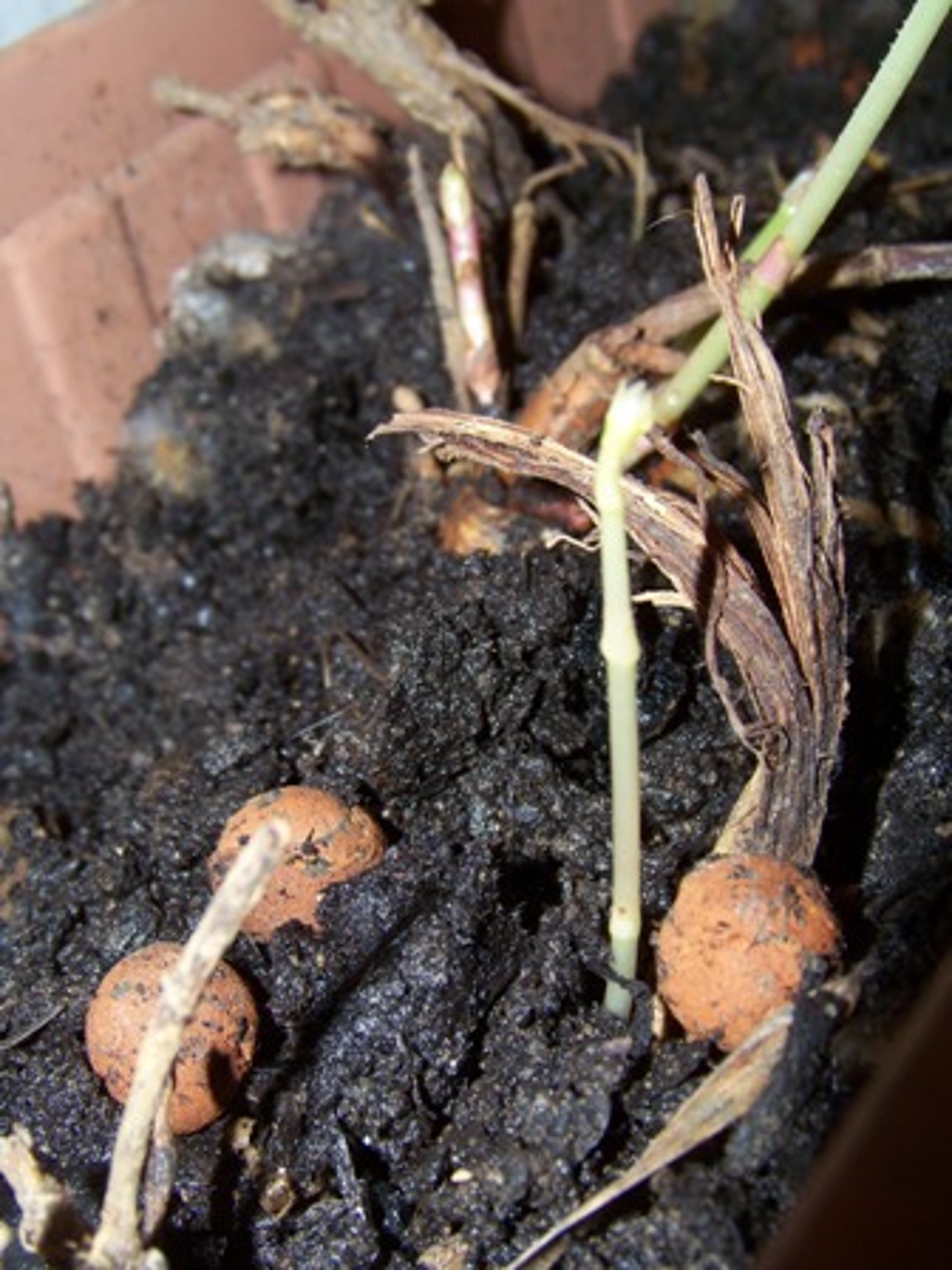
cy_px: 635
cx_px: 476
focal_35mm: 62
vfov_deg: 31.2
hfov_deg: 23.7
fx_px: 2273
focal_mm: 10.5
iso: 64
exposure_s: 1/6
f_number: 4.5
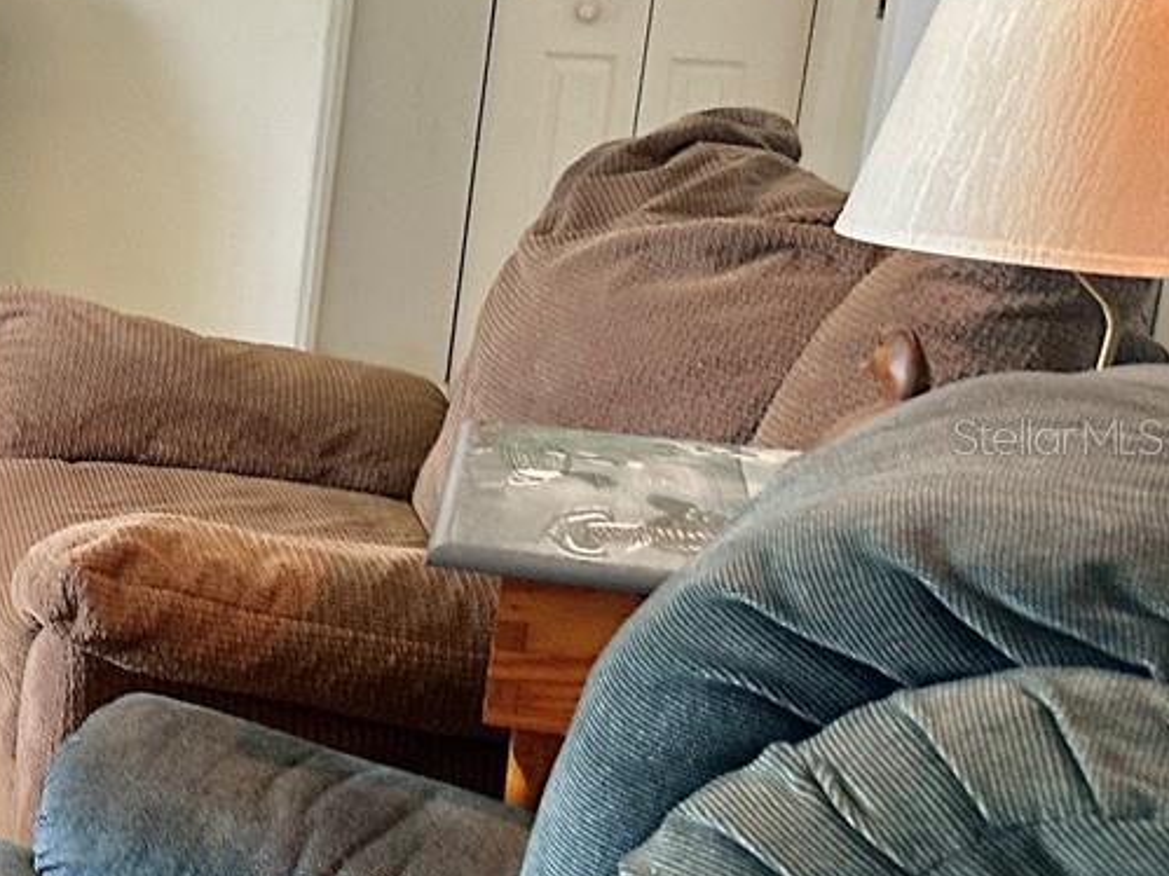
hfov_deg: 20.6
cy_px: 436
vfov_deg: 19.1
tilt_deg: -15.7
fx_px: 2600
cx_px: -700
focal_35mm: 77
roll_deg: +0.1
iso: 200
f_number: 1.78
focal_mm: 6.86
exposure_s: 1/60
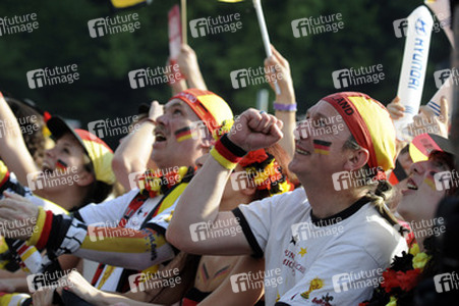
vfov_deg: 11.0
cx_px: 230
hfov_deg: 16.4
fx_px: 1593
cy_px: 153
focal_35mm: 125
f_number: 7.1
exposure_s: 1/500
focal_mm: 125
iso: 320
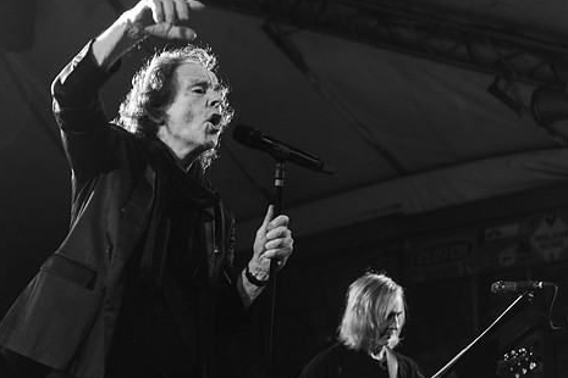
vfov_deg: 14.4
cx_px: 241
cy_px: 177
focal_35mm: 95
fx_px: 1499
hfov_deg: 21.4
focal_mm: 70
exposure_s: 1/500
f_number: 3.2
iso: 1600
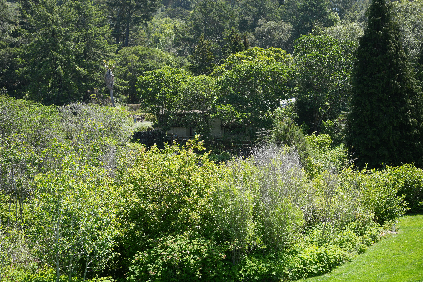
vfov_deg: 27.0
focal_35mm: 50
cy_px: 141
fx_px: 587
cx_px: 212
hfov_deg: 39.6
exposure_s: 1/400
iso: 200
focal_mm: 50
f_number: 4.5
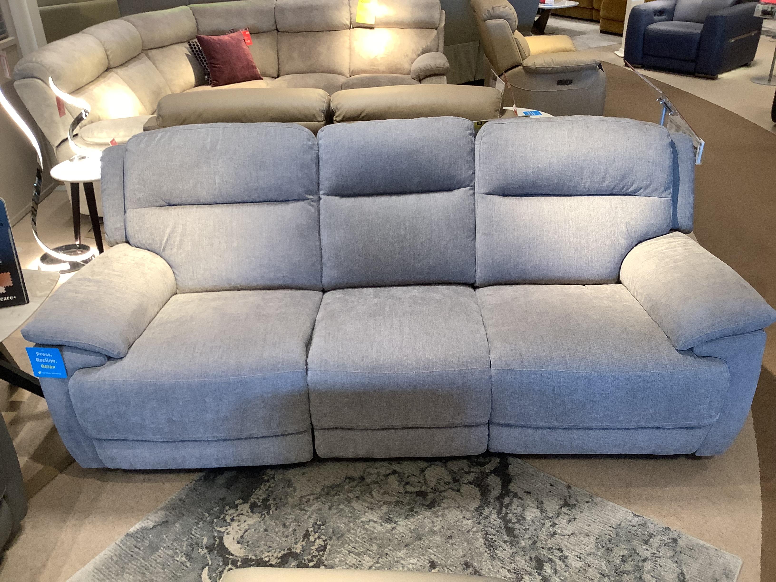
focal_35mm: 31
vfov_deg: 45.4
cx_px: 388
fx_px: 695
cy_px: 291
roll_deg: +1.7
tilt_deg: -29.7
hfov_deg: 58.4
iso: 80
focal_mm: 3.3
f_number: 2.4
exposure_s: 1/50
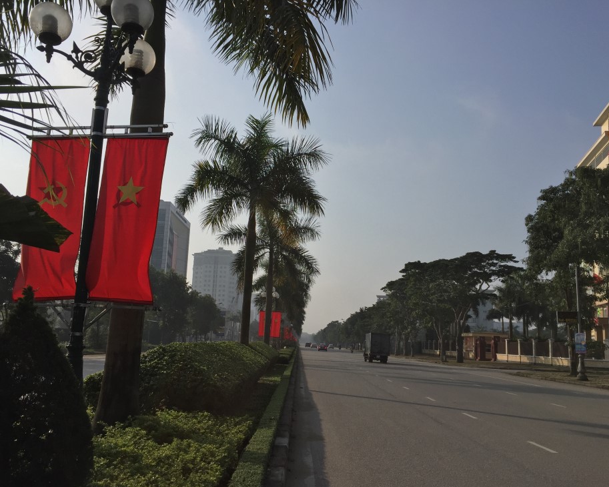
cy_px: 250
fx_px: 559
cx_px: 323
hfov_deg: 57.1
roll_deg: -2.7
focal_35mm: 31
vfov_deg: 47.1
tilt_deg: +8.4
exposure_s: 1/4950
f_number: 2.2
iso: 32
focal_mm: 4.15
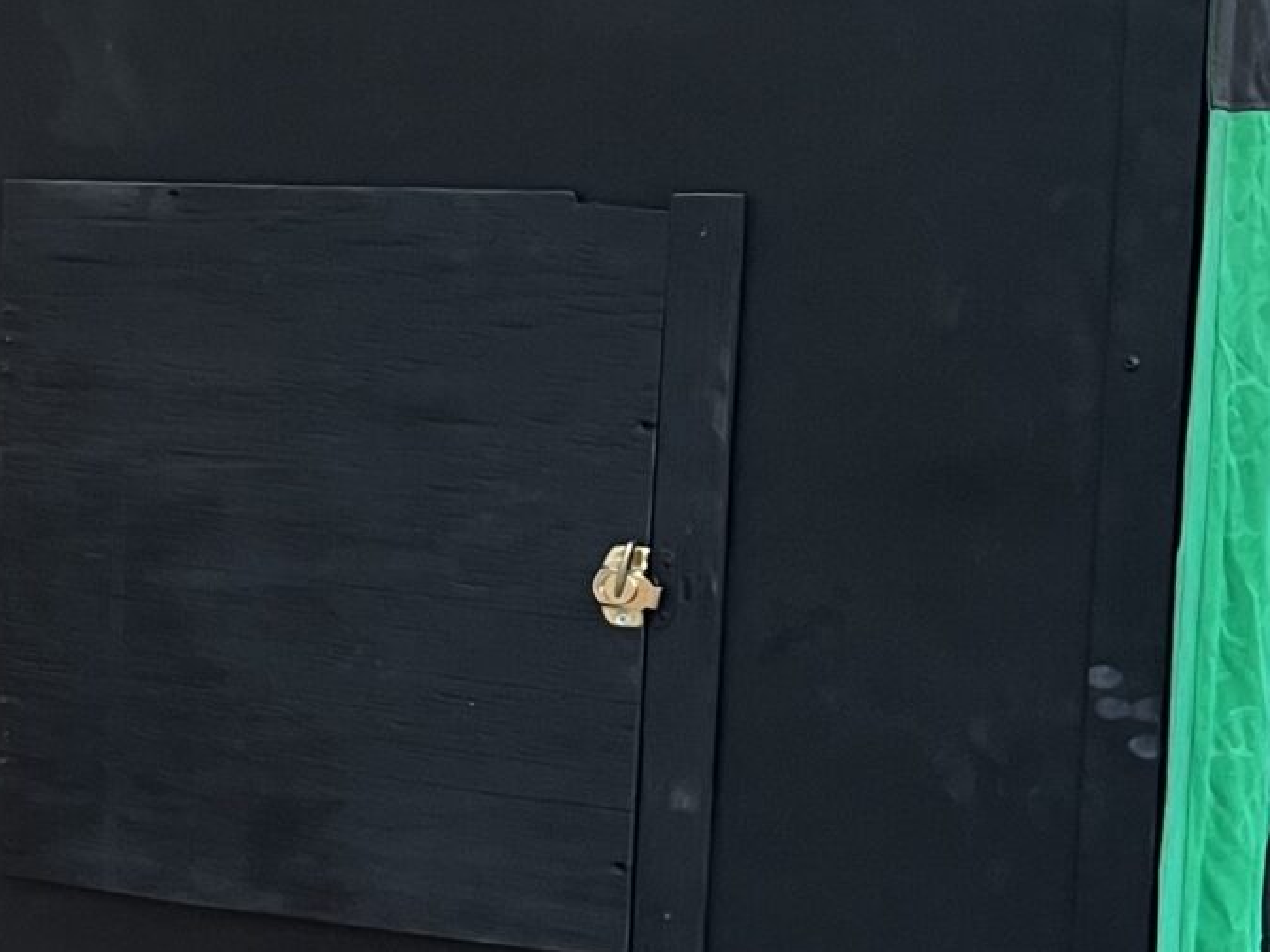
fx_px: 3632
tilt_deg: -6.9
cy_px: 688
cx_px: -327
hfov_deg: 18.6
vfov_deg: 14.9
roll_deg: +1.8
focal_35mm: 99
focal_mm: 5.7
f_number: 1.5
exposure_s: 1/60
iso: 100
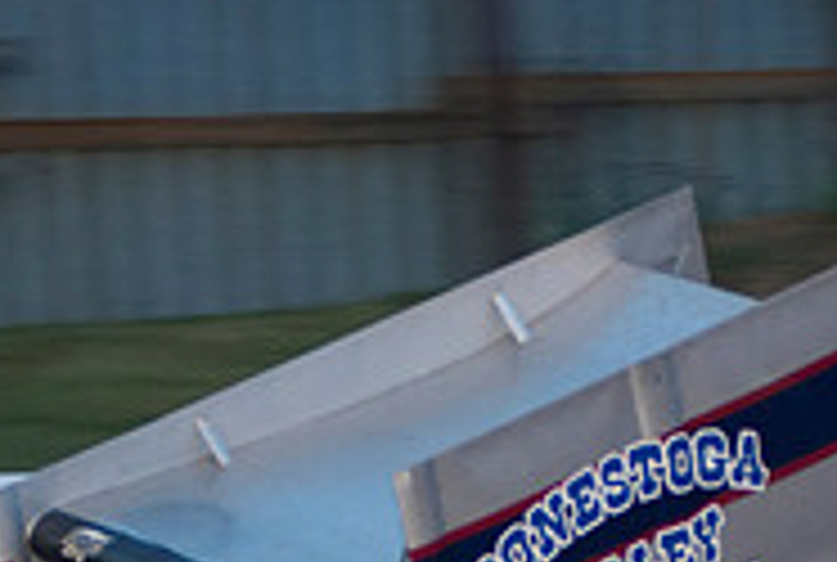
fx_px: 10348
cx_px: 418
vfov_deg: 3.1
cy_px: 841
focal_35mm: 444
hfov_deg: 4.6
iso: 250
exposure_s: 1/320
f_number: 3.2
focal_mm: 95
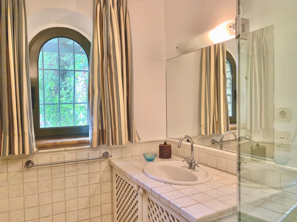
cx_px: 148
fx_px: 223
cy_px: 111
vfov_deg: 53.1
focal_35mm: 26
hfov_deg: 67.3
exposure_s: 1/50
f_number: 1.8
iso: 125
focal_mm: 4.25
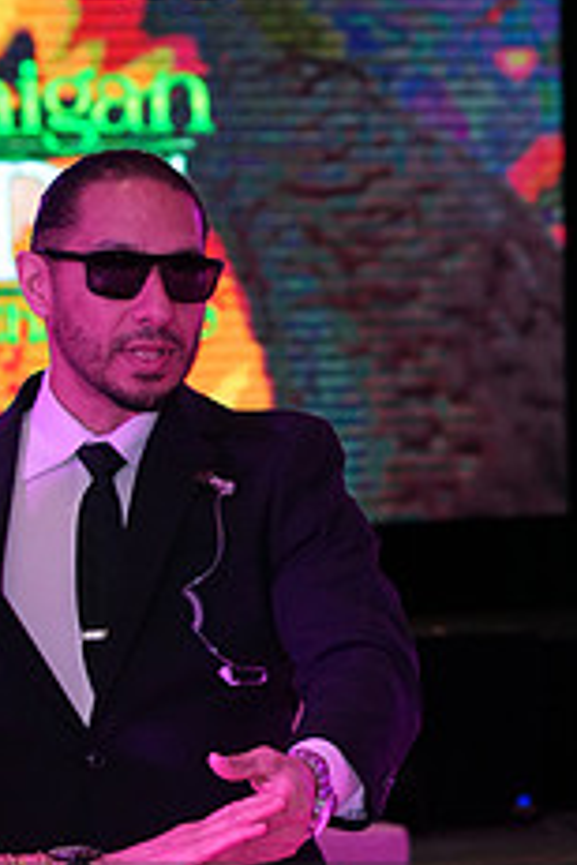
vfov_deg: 10.0
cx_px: 92
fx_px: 4880
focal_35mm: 203
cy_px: 989
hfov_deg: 6.8
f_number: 6.3
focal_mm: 81
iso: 2500
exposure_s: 1/250
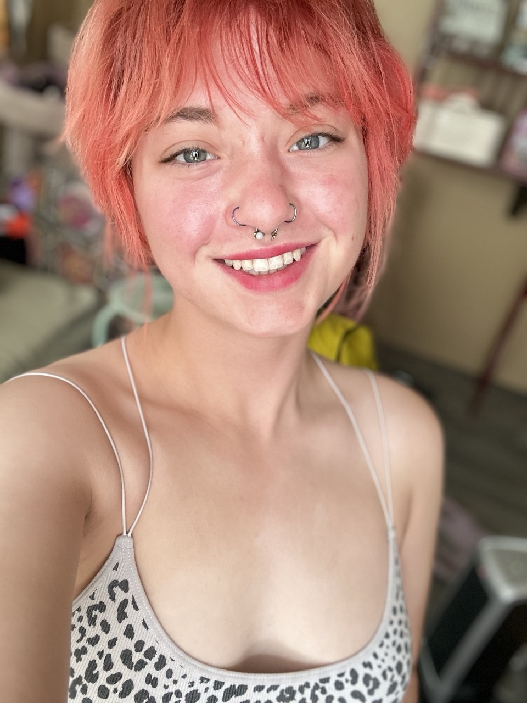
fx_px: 609
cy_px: 352
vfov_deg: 60.0
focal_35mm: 30
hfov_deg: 46.8
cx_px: 264
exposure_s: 1/60
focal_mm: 2.69
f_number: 1.9
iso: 160
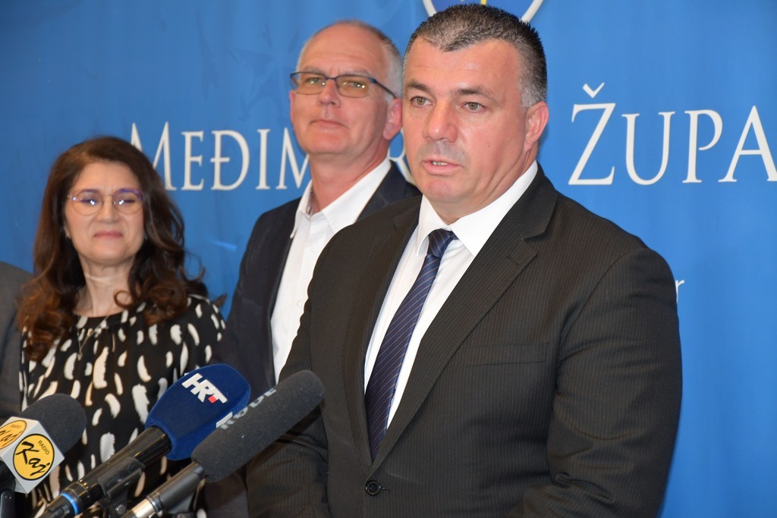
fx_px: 2418
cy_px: 259
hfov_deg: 18.3
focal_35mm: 112
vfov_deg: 12.2
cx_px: 388
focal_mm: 75
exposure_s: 1/60
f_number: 5
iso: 900
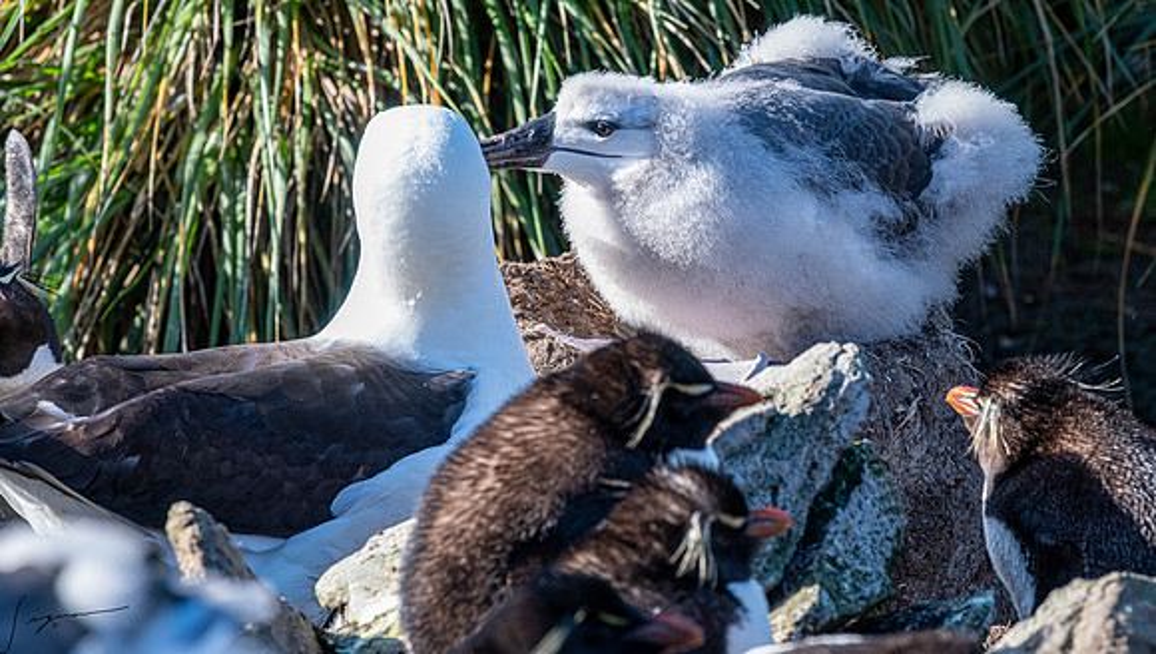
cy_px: 188
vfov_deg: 3.2
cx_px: 655
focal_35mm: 380
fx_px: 11652
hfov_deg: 5.7
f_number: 8
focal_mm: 300
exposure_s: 1/640
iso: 800
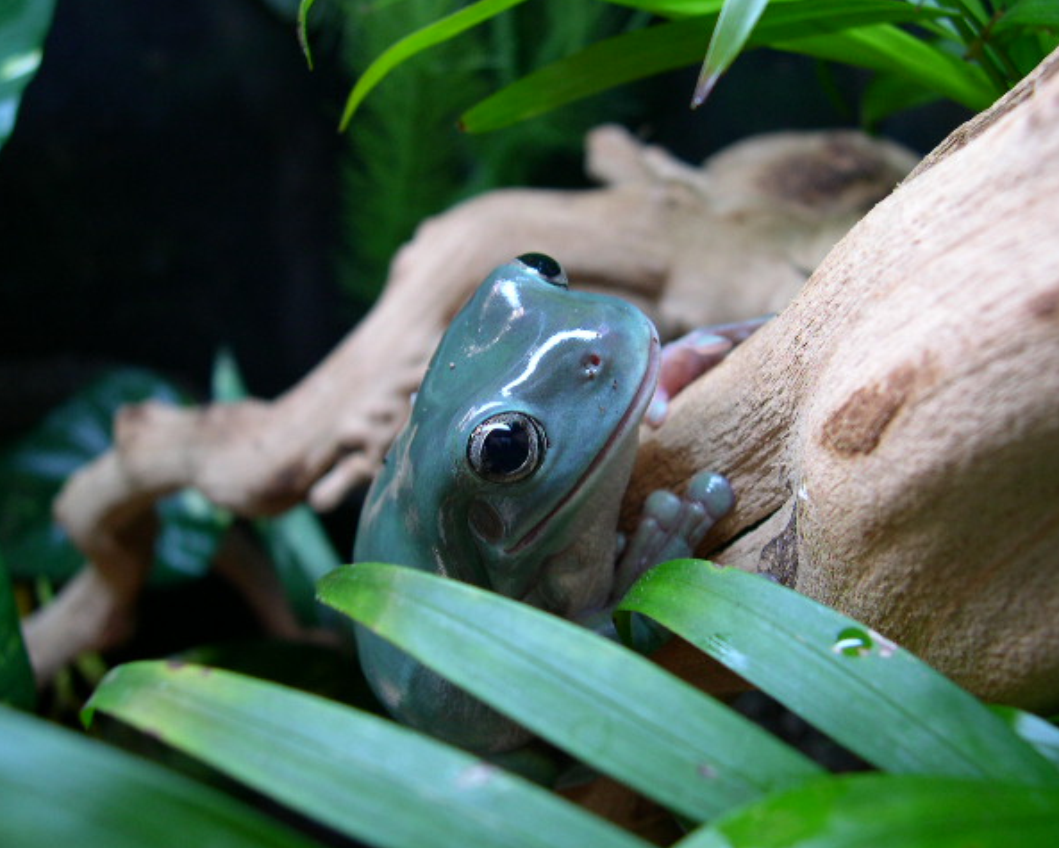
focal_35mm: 40
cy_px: 421
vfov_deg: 37.4
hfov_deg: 45.8
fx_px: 1254
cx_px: 532
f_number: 2.8
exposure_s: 1/7
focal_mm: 8
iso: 100
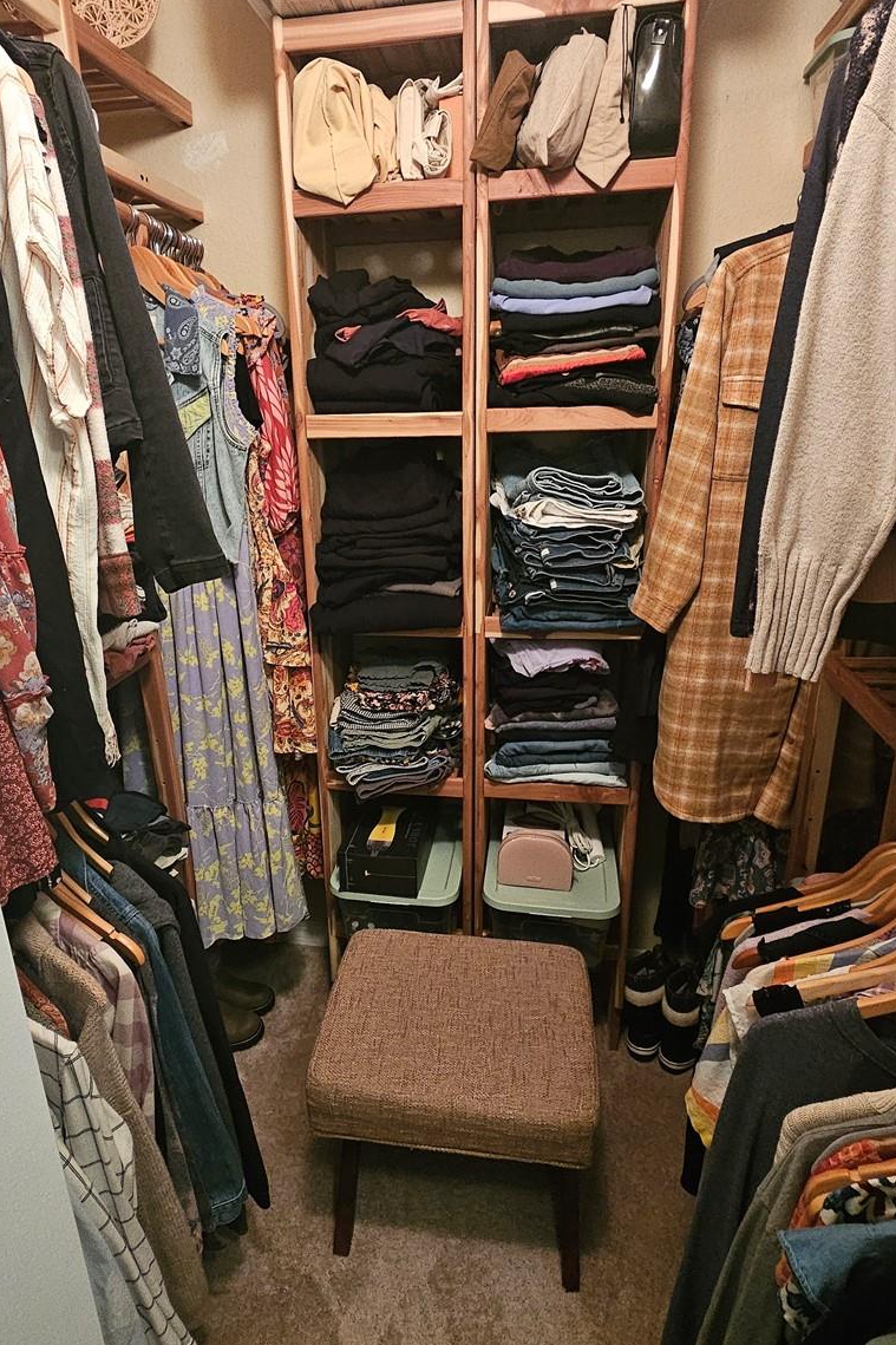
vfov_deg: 86.9
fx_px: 709
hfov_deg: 64.3
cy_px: 662
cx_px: 390
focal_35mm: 19
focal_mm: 2.2
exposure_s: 1/24
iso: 800
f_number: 2.2
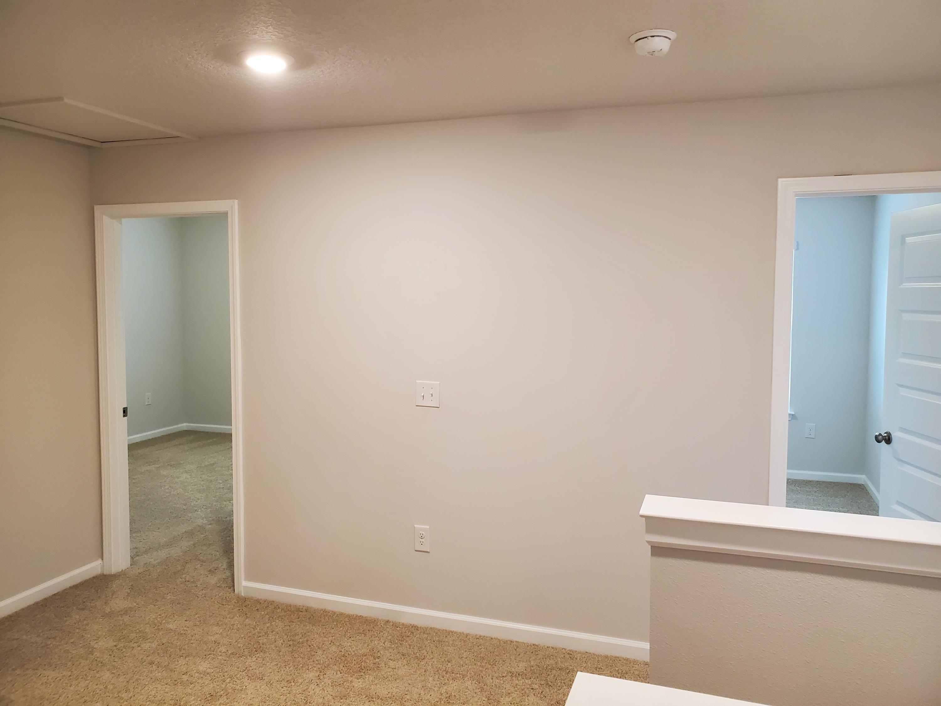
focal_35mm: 26
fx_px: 707
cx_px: 470
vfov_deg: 53.1
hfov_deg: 67.3
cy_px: 353
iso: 250
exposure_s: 1/39
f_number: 2.4
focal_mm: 4.3
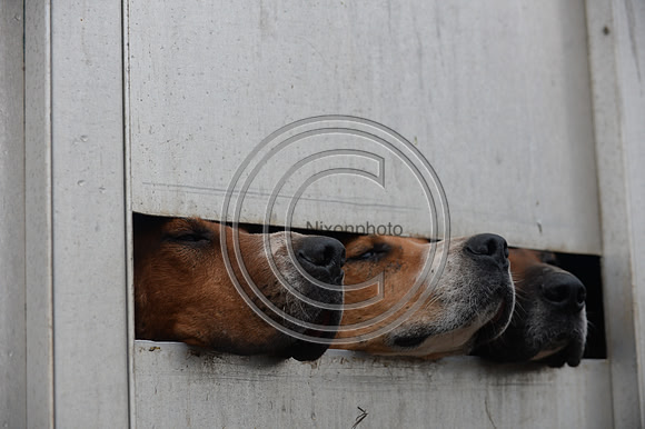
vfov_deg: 17.0
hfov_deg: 25.4
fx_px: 1432
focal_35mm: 80
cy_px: 214
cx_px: 322
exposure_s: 1/800
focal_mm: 80
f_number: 3.5
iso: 1600
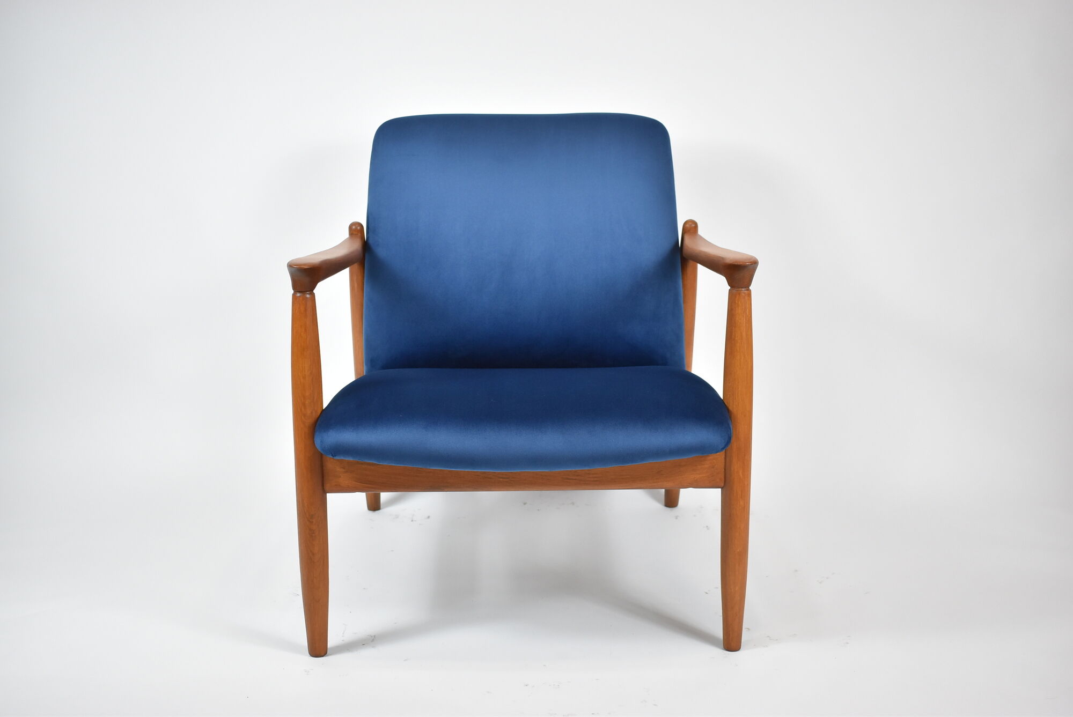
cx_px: 536
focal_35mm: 42
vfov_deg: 32.0
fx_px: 1253
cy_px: 358
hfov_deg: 46.4
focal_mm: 28
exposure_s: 1/125
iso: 900
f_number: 4.2
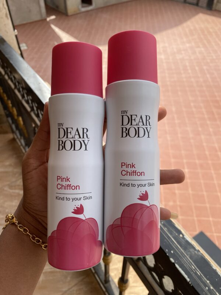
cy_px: 148
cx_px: 110
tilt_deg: -44.5
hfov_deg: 53.1
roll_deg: -1.0
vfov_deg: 67.3
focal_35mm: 26
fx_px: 221
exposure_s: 1/1124
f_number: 1.8
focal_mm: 4.25
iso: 32
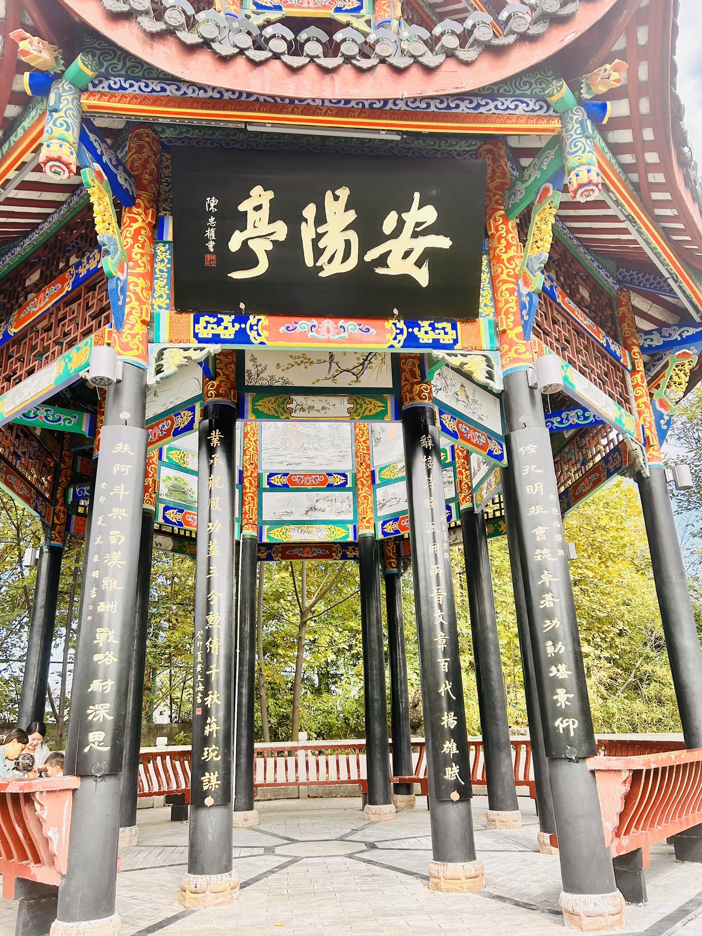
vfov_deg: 67.3
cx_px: 351
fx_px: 703
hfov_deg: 53.1
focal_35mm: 26
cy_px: 468
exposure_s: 1/991
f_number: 1.5
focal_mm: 5.7
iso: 50
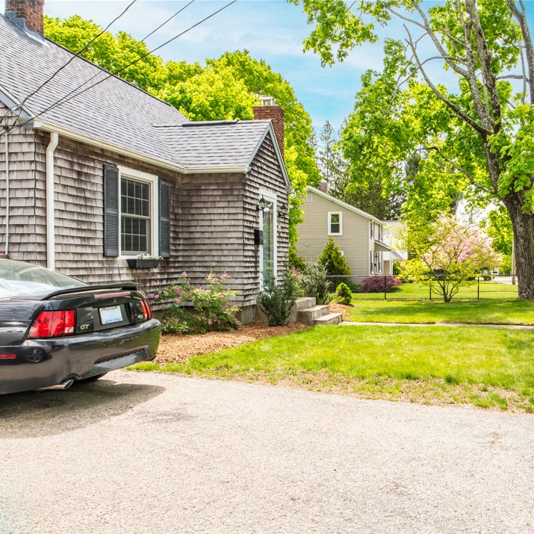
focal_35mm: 31
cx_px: 372
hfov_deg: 51.2
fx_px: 541
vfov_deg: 52.5
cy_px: 270
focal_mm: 24
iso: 500
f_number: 20
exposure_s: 1/250
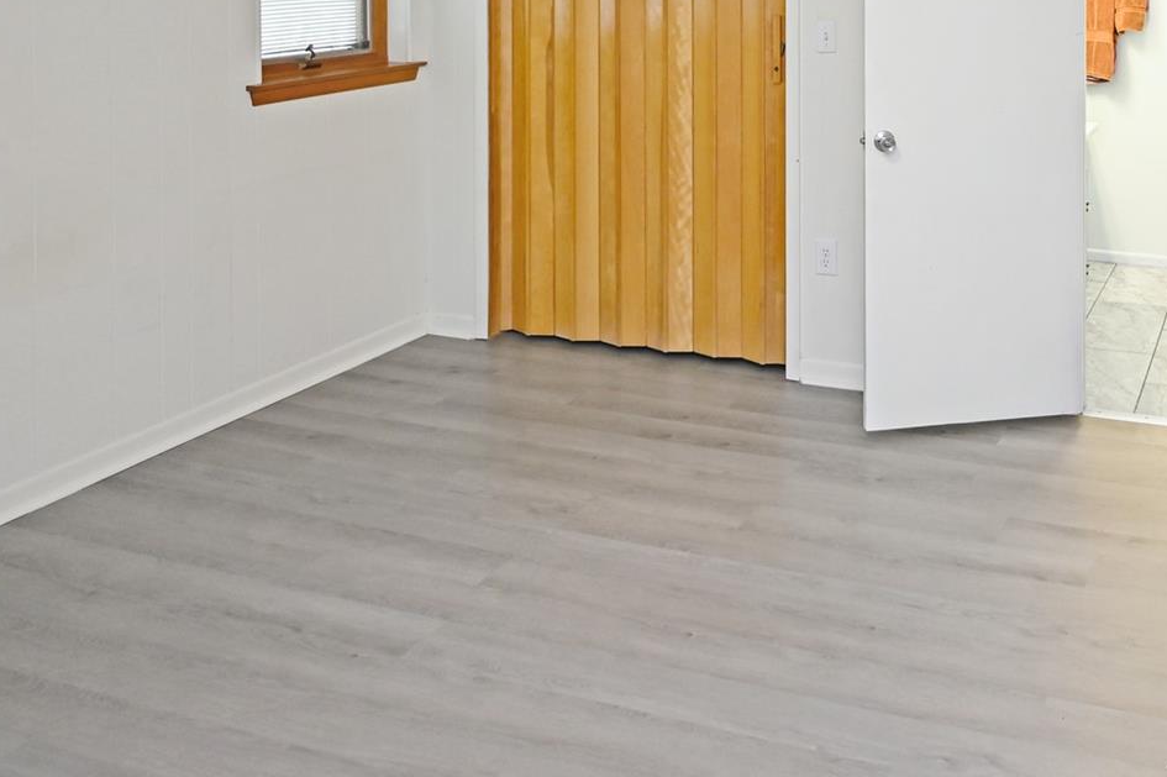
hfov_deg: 47.4
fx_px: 1264
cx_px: 898
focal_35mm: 39
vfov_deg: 31.0
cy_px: -41
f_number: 3.5
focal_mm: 12
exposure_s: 1/20
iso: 110
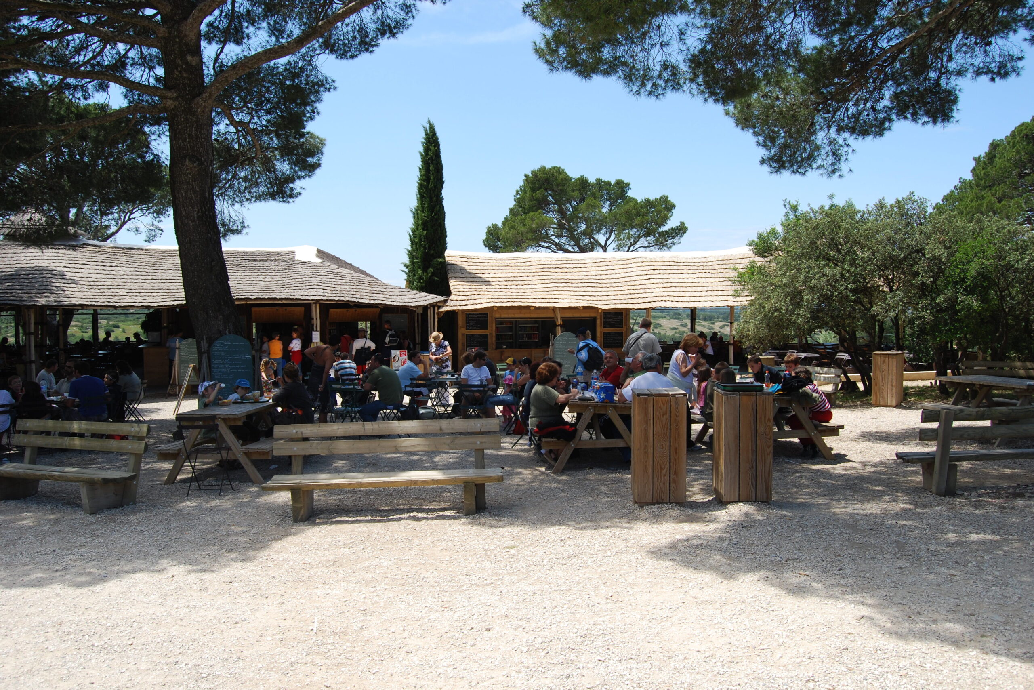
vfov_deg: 48.0
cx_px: 517
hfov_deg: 67.4
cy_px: 345
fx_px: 776
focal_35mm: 27
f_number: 7.1
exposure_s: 1/200
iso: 100
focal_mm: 18
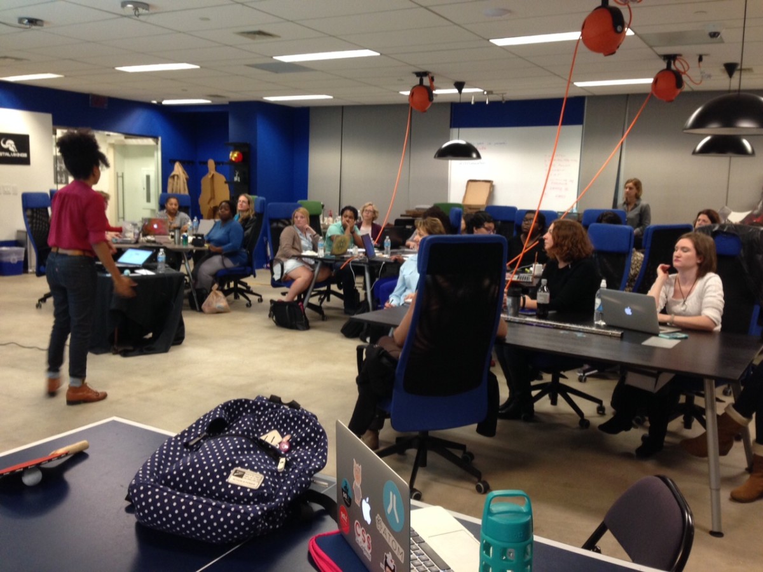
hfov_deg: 55.4
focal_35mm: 33
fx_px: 727
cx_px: 382
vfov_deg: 42.9
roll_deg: -1.8
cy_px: 286
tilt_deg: -8.0
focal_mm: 4.12
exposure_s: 1/20
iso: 125
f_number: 2.4
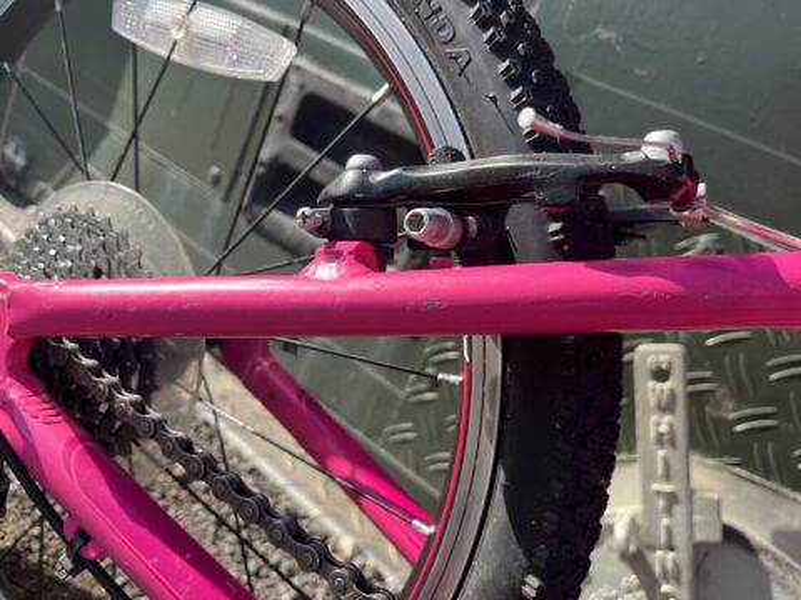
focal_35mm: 26
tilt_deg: -18.5
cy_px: 300
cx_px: 400
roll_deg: -23.6
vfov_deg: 53.1
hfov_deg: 67.3
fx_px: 602
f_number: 1.6
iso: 50
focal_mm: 5.1
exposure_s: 1/992
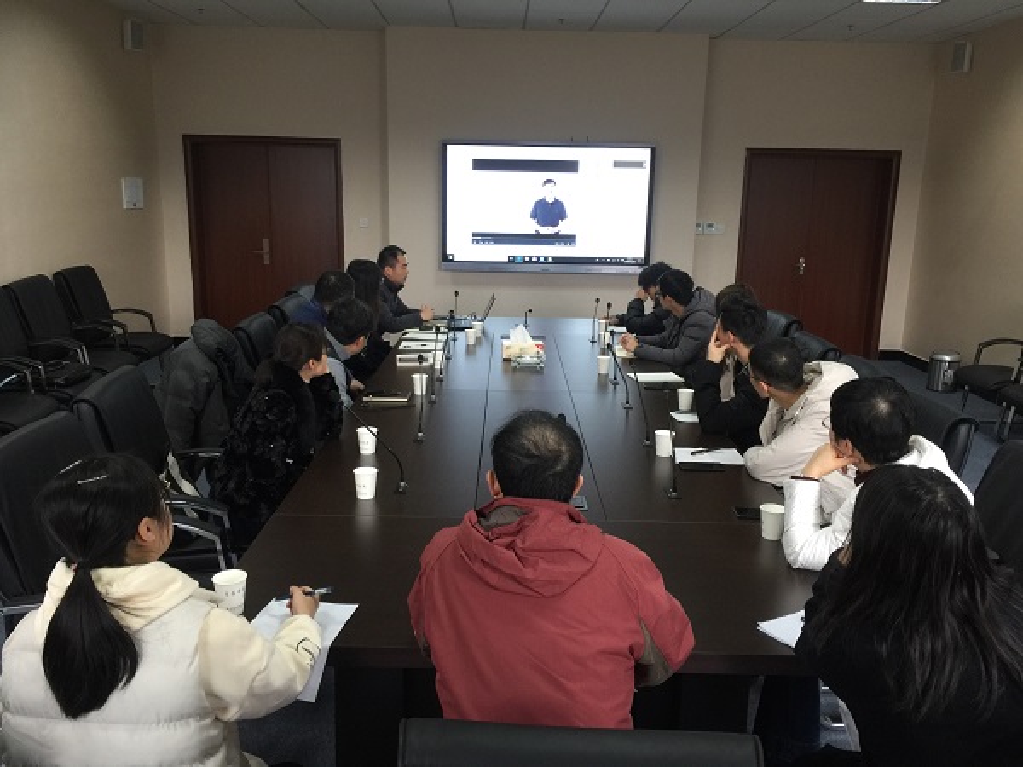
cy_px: 384
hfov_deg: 61.7
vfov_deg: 48.2
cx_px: 512
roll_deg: -2.2
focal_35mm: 29
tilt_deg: -12.1
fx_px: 857
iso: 64
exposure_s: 1/17
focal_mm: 4.15
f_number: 2.2
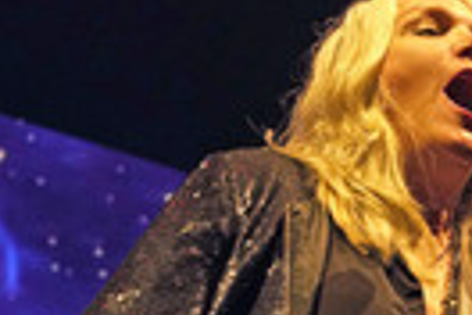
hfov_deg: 10.9
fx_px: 2465
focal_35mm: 188
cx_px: 377
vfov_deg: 7.2
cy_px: 379
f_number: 5.6
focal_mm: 55
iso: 1600
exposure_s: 1/100
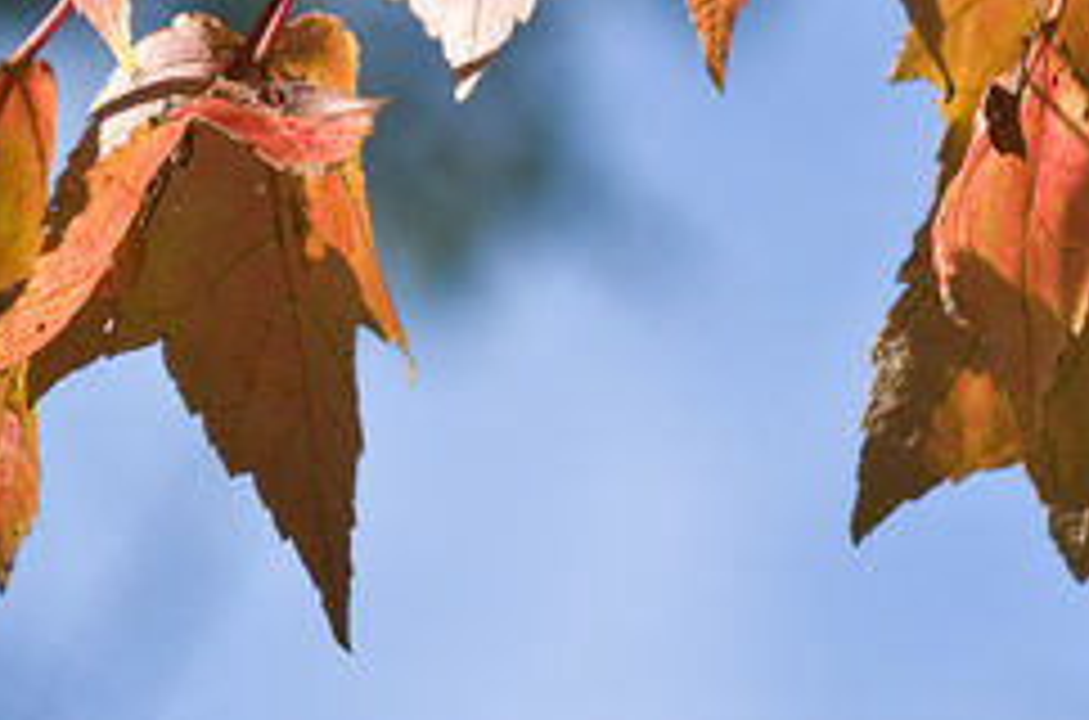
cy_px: -209
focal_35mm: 475
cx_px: 1030
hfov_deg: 4.3
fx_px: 14327
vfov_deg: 2.9
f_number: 5.6
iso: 200
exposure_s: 1/800
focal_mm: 85
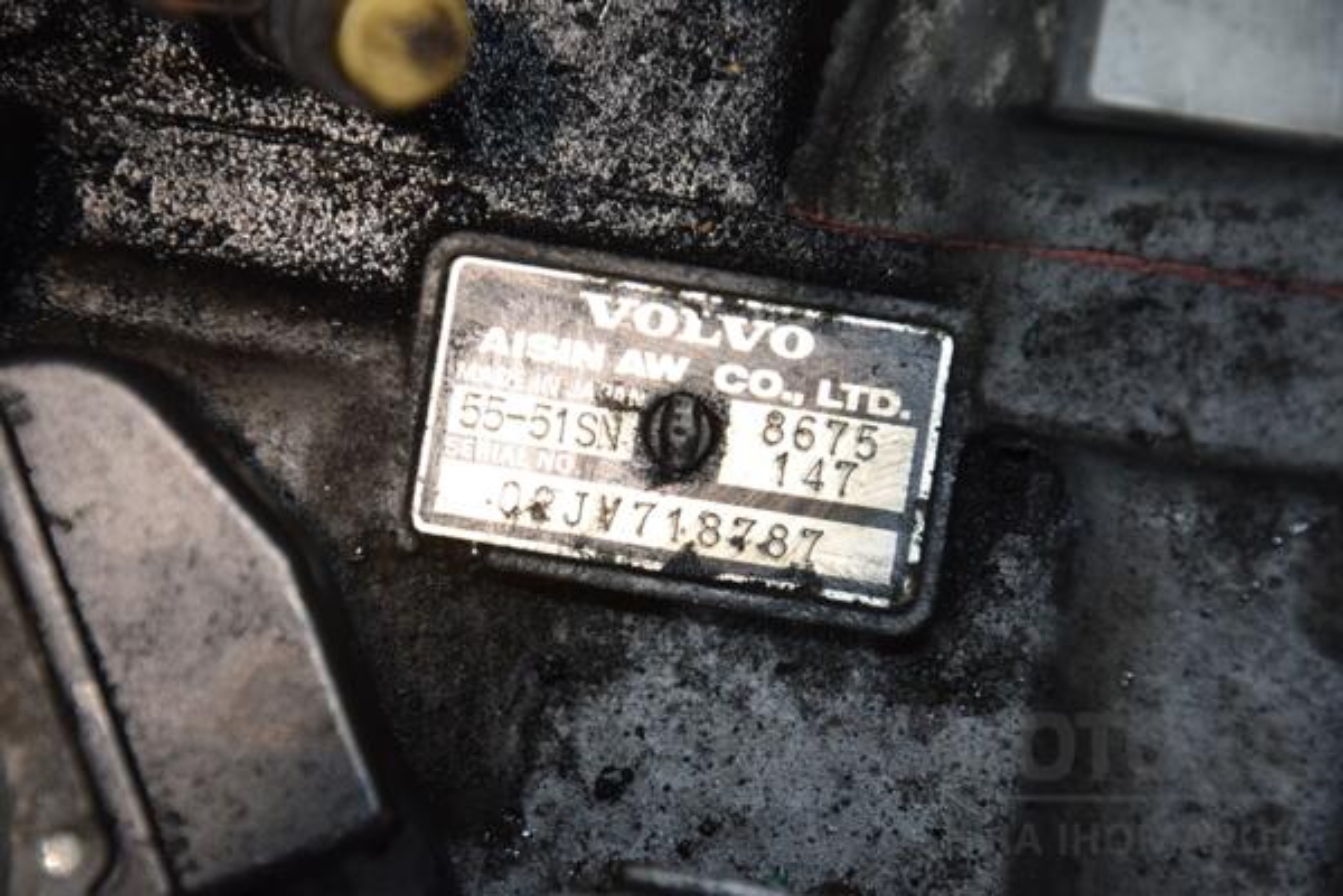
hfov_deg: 13.0
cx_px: 672
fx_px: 5875
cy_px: 448
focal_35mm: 158
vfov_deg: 8.7
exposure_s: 1/60
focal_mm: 105
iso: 800
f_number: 5.6
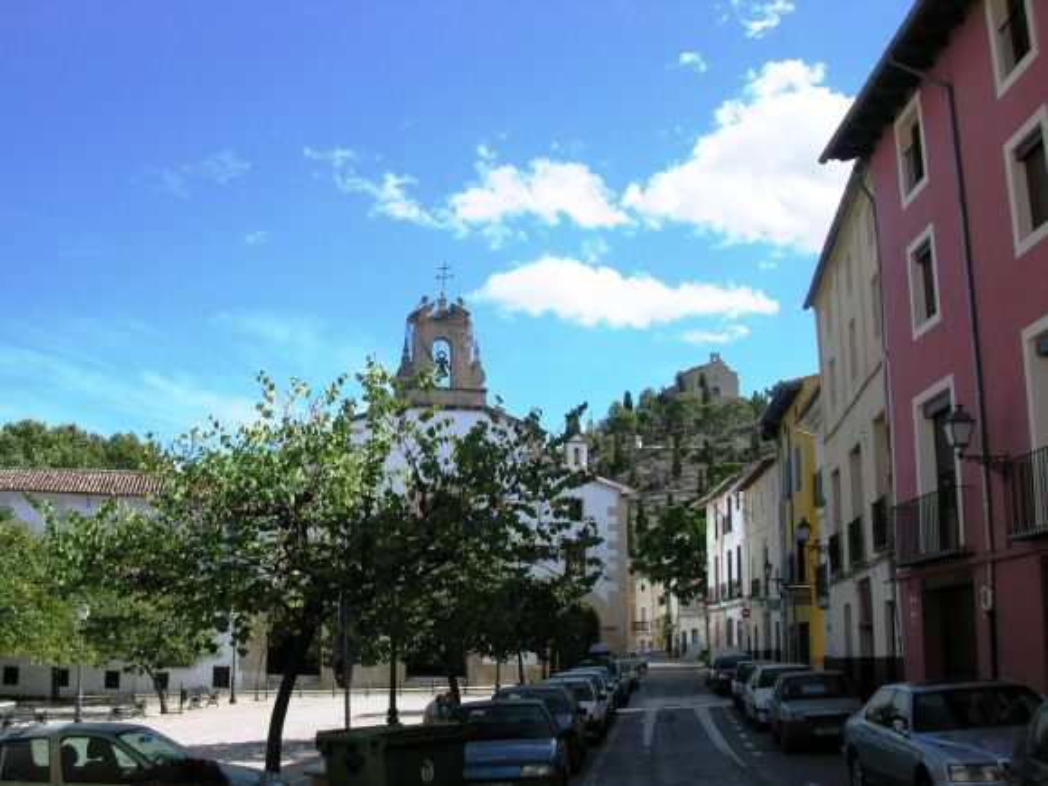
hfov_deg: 50.1
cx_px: 524
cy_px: 393
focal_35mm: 37
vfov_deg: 38.7
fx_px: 1120
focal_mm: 5.6
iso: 100
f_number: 4.5
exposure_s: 1/796
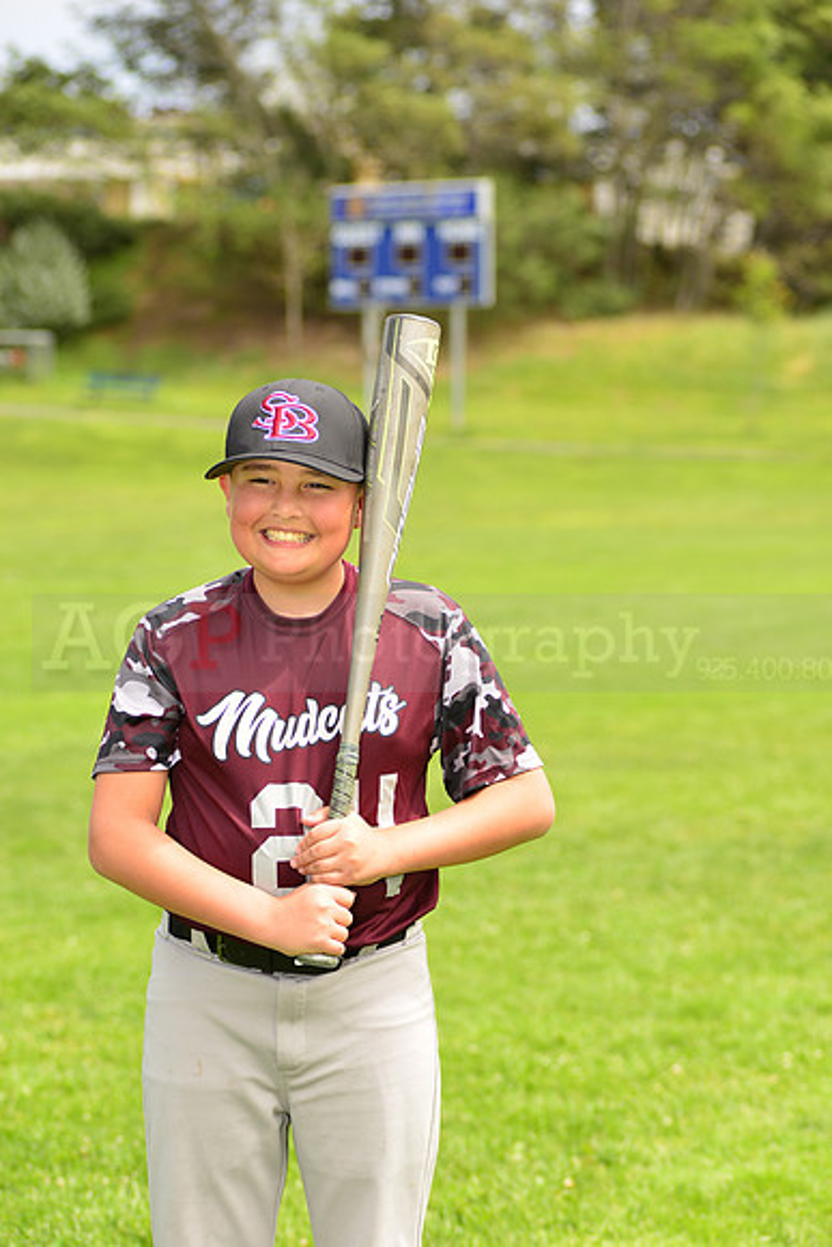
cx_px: 416
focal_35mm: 100
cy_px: 624
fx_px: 3464
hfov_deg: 13.7
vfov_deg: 20.4
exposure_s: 1/250
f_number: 5
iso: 100
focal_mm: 100
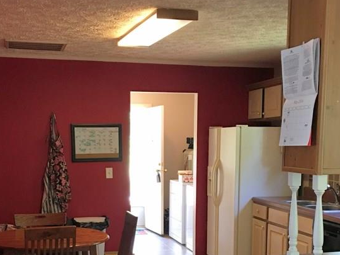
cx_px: 158
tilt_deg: -5.5
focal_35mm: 55
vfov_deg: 25.9
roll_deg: -0.7
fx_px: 540
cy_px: 216
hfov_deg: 34.9
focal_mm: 4.15
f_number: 2.2
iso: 80
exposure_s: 1/15
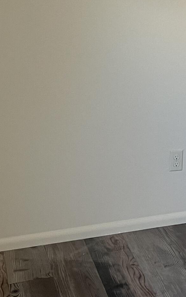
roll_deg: -0.7
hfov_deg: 13.8
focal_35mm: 89
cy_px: 44
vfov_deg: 22.8
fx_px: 722
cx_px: 279
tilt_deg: -7.3
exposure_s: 1/60
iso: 100
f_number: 1.6
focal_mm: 4.2
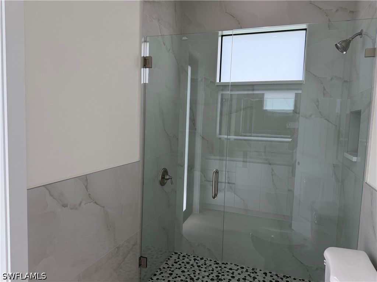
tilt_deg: -4.0
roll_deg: -1.6
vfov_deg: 56.8
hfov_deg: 71.6
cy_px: 141
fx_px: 261
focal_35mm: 24
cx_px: 188
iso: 100
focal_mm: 6.76
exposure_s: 1/622
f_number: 1.78
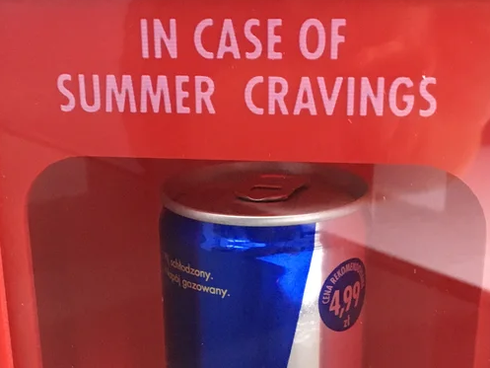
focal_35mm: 70
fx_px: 991
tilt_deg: -23.2
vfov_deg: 20.5
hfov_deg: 27.8
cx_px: 241
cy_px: 354
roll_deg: -0.8
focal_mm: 4.15
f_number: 2.2
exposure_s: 1/25
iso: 200
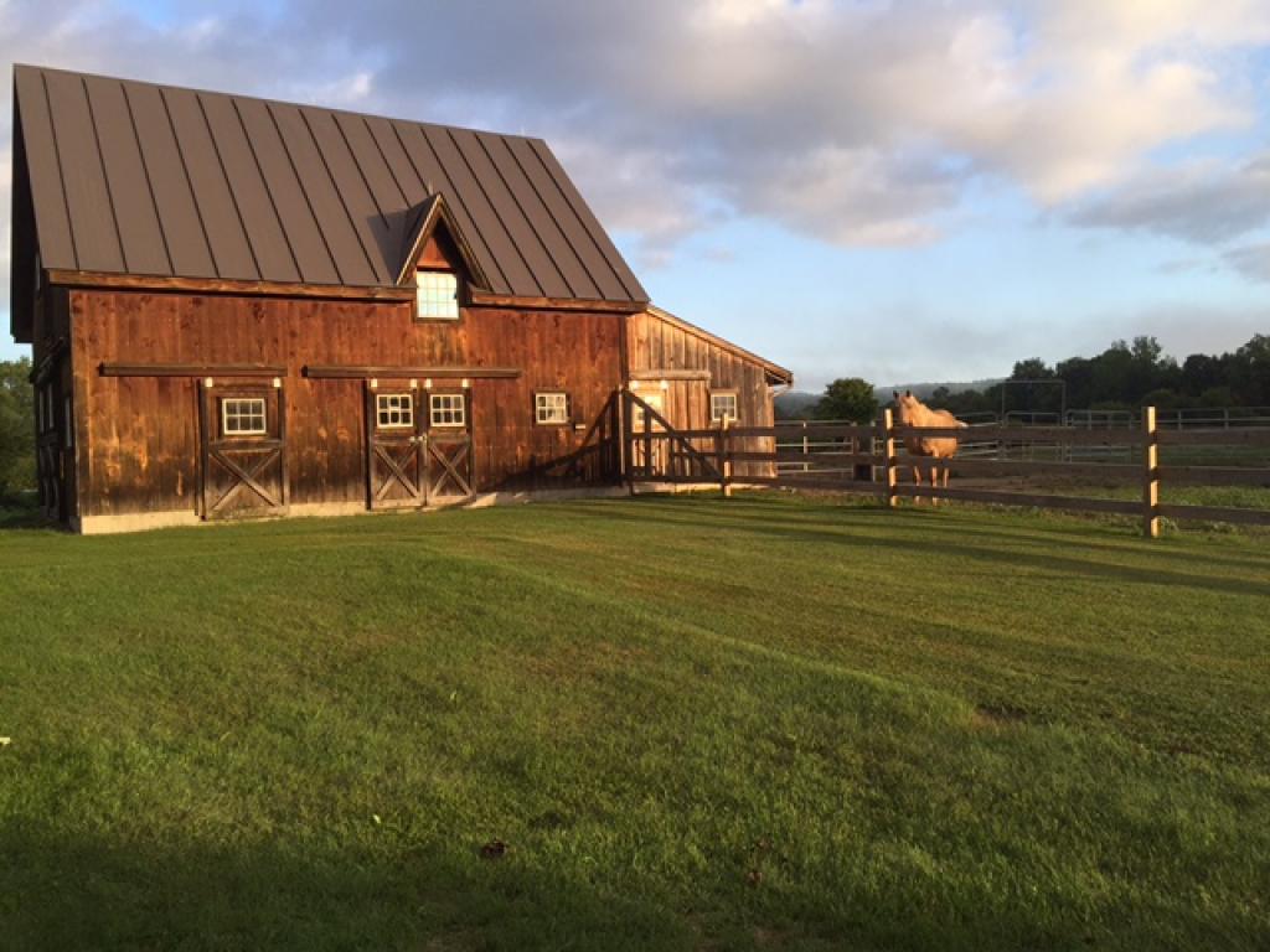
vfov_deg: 48.2
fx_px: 1064
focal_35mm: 29
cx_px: 635
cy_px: 476
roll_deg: +2.6
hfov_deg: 61.7
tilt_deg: +0.1
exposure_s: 1/581
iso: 32
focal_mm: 4.15
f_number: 2.2
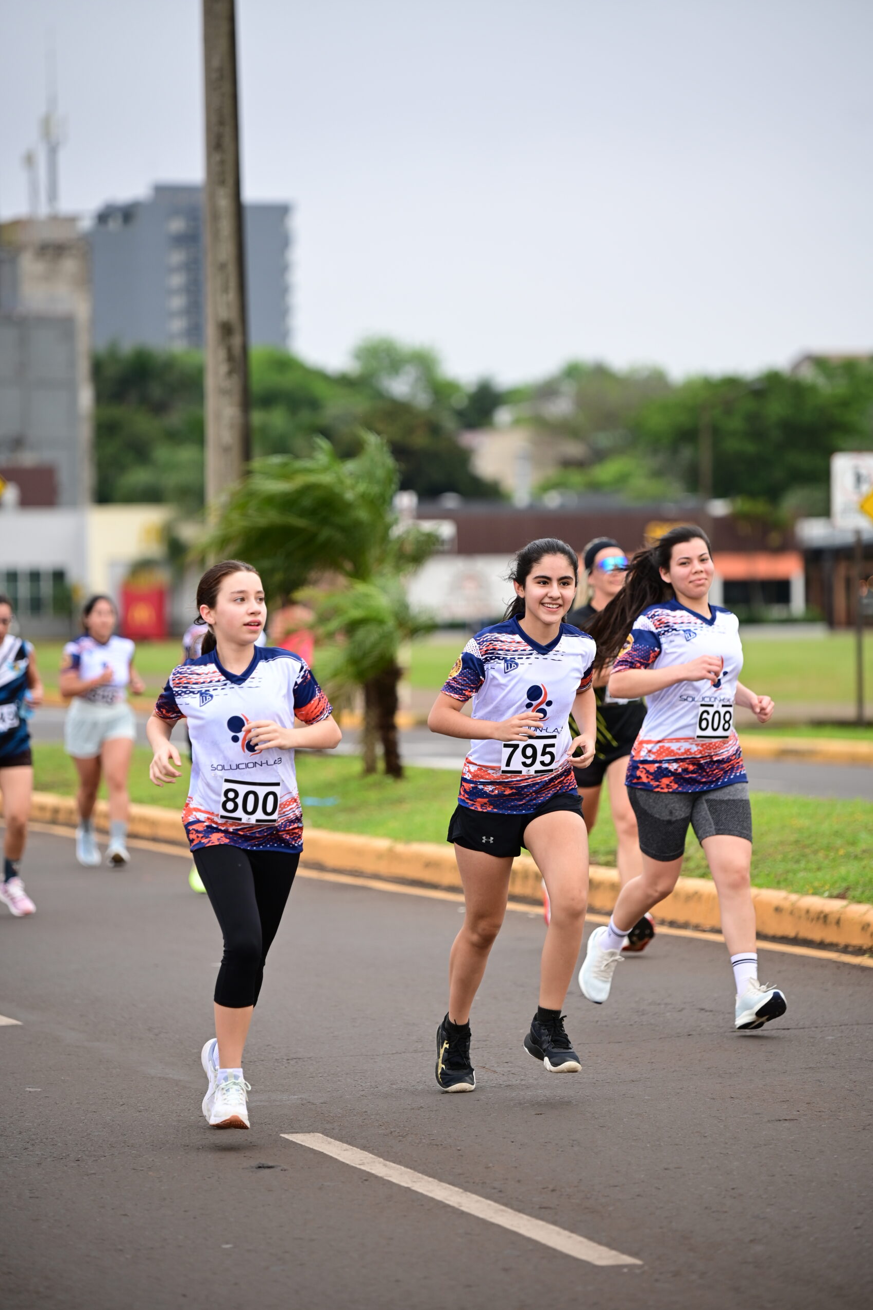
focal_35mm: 156
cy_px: 657
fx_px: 5675
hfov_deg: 8.8
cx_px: 439
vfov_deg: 13.2
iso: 320
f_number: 2.8
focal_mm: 155
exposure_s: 1/1000
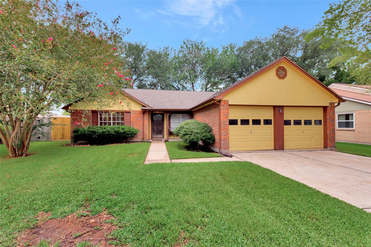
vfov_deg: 77.3
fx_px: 155
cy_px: 124
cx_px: 186
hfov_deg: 100.4
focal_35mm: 15
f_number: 8
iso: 200
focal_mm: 10
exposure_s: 1/160
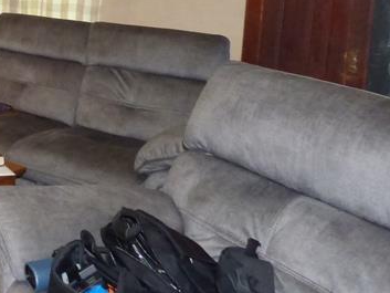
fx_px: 654
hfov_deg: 29.1
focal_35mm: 58
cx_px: -68
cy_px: 11
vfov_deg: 24.3
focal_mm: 3.59
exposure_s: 1/60
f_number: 2.8
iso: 800
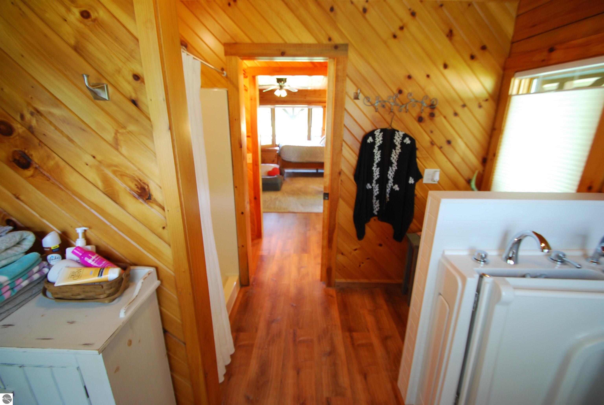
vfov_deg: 77.5
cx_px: 302
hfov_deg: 100.3
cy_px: 202
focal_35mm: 15
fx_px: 252
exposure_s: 1/15
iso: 400
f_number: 3.5
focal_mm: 10
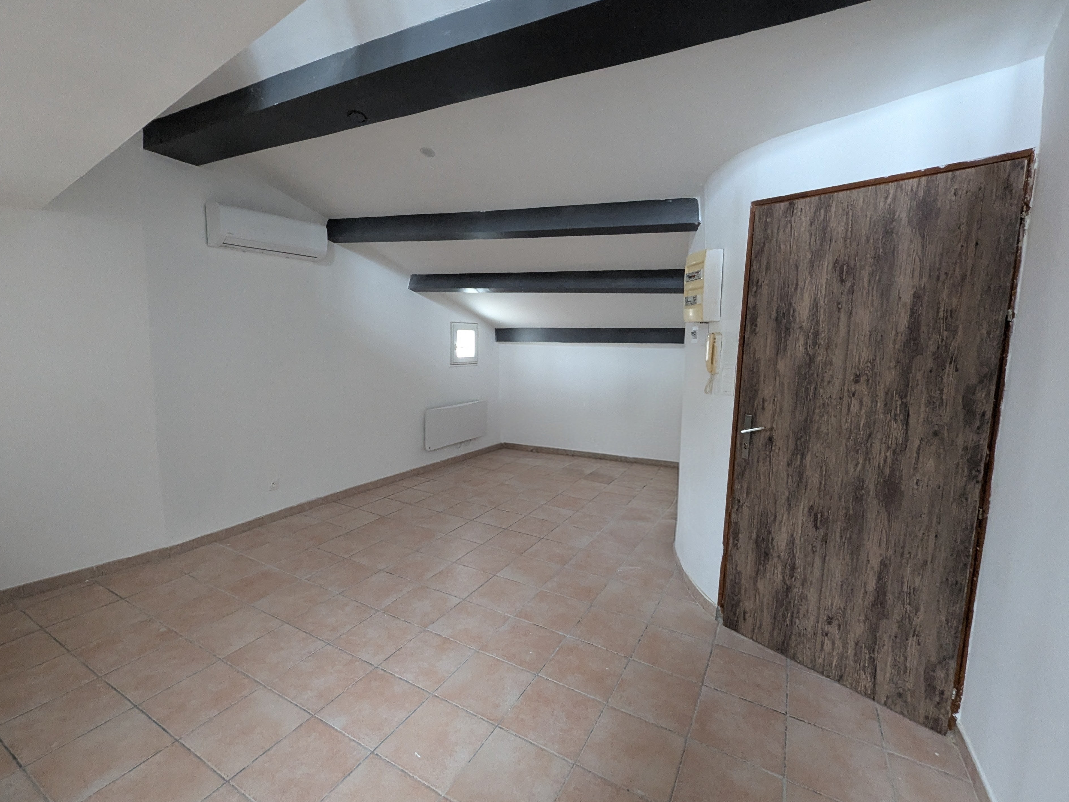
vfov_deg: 85.6
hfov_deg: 102.1
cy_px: 386
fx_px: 432
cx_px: 526
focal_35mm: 14
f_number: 2.2
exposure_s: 1/23.8
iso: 487
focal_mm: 1.95
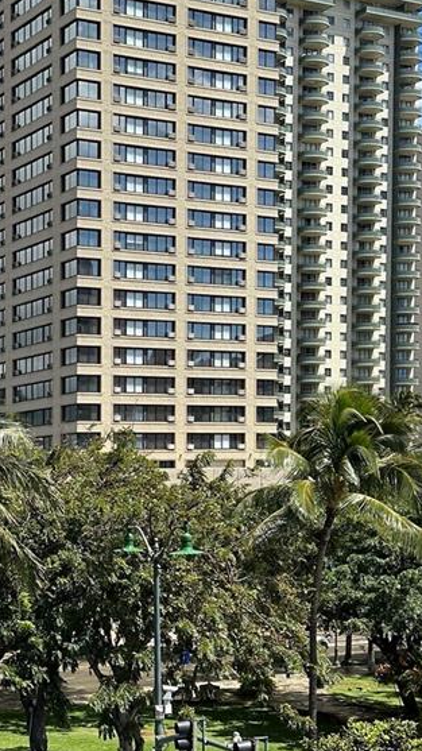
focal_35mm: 61
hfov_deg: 18.2
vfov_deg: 33.6
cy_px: 574
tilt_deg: -3.1
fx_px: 1214
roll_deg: +0.2
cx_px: -152
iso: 50
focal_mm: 5.7
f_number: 1.5
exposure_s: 1/4274
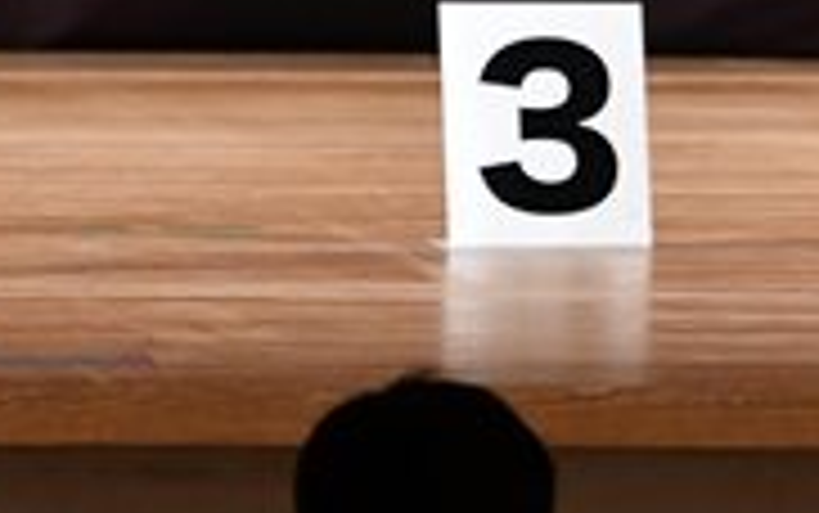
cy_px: -630
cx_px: 25
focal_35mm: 875
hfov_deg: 2.4
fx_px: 19542
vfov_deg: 1.5
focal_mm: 135
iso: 3200
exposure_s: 1/400
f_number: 5.6
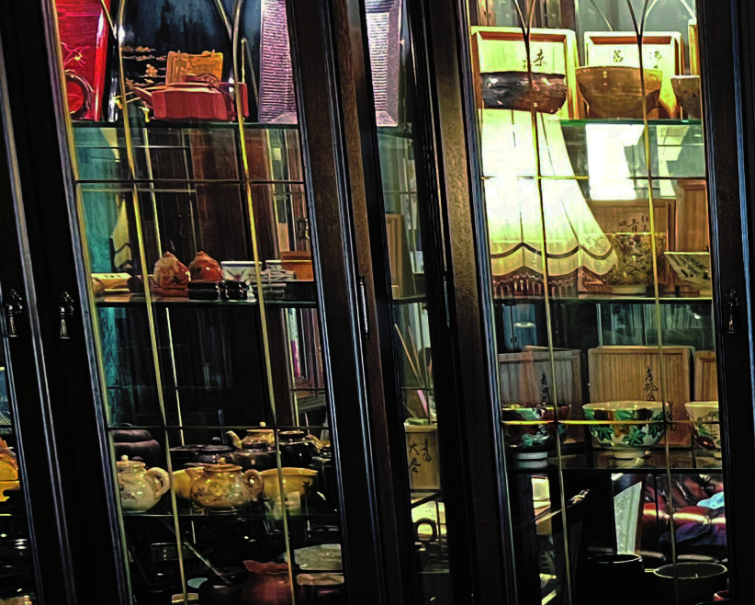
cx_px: 1076
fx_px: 1766
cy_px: 640
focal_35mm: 79
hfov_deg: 21.1
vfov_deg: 18.8
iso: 1000
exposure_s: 1/30
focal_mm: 5.7
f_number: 1.5
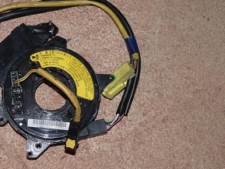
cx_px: 61
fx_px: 800
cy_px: 68
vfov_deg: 12.1
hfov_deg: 15.9
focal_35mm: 123
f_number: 4
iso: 100
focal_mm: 12.3
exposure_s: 1/60
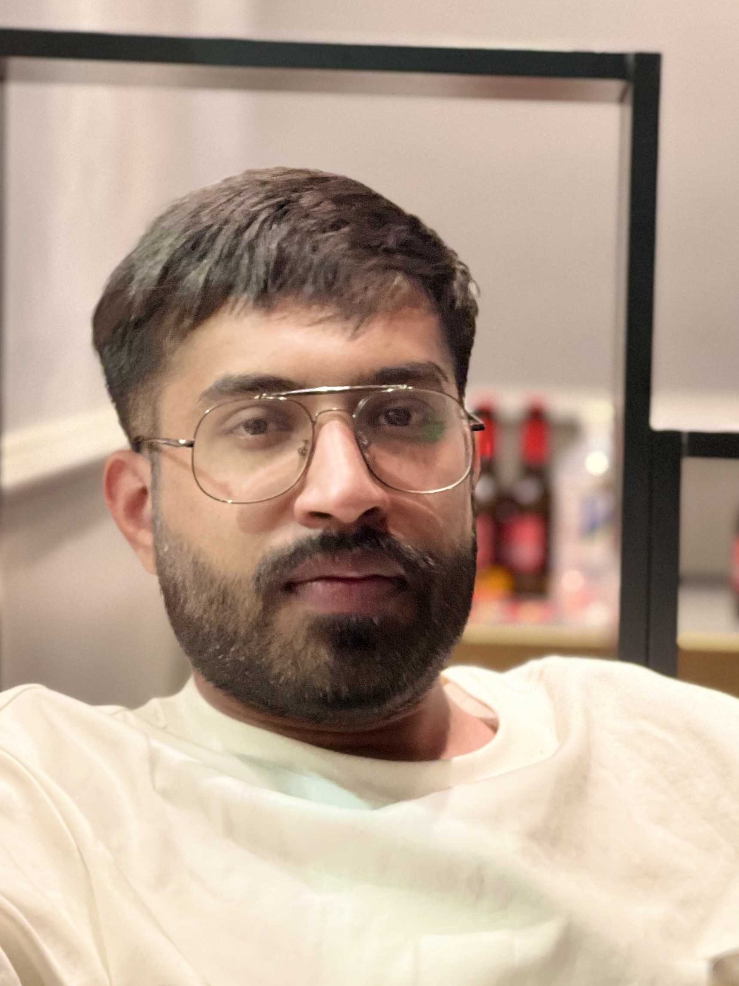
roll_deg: -1.4
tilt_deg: -4.4
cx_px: 382
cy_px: 686
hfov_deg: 10.9
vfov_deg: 14.5
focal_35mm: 136
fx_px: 3872
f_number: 2.8
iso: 320
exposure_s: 1/25
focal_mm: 9
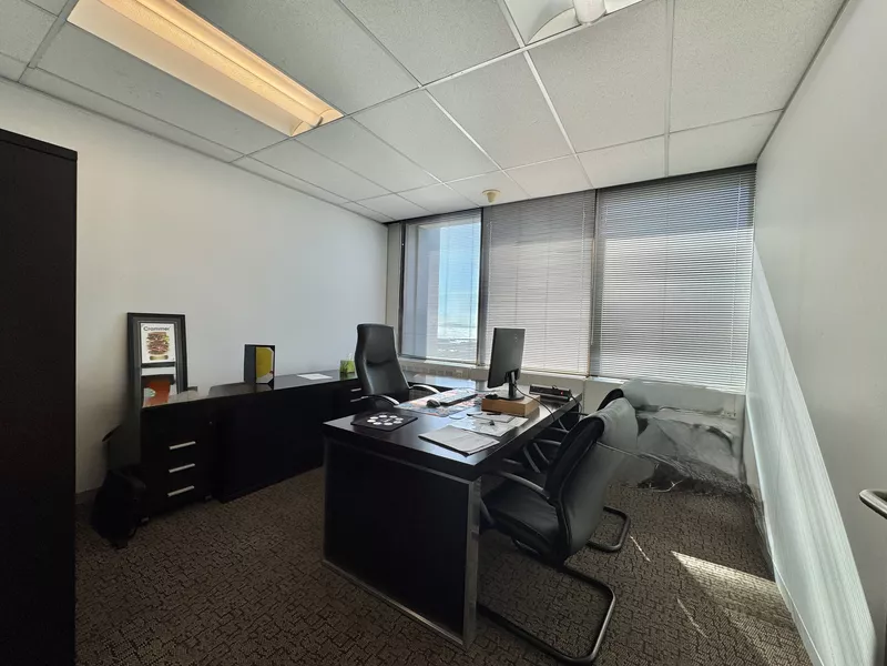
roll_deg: -2.4
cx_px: 444
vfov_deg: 85.7
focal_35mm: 14
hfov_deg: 102.1
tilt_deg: -1.1
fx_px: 359
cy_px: 333
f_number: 2.2
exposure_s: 1/107
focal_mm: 2.22
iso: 40
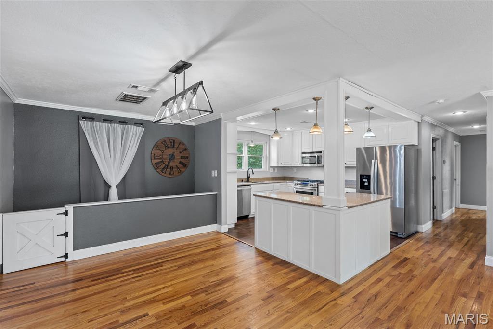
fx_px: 219
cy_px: 164
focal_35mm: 16
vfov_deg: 73.7
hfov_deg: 96.8
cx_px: 246
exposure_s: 1/5
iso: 200
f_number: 6.3
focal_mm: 16
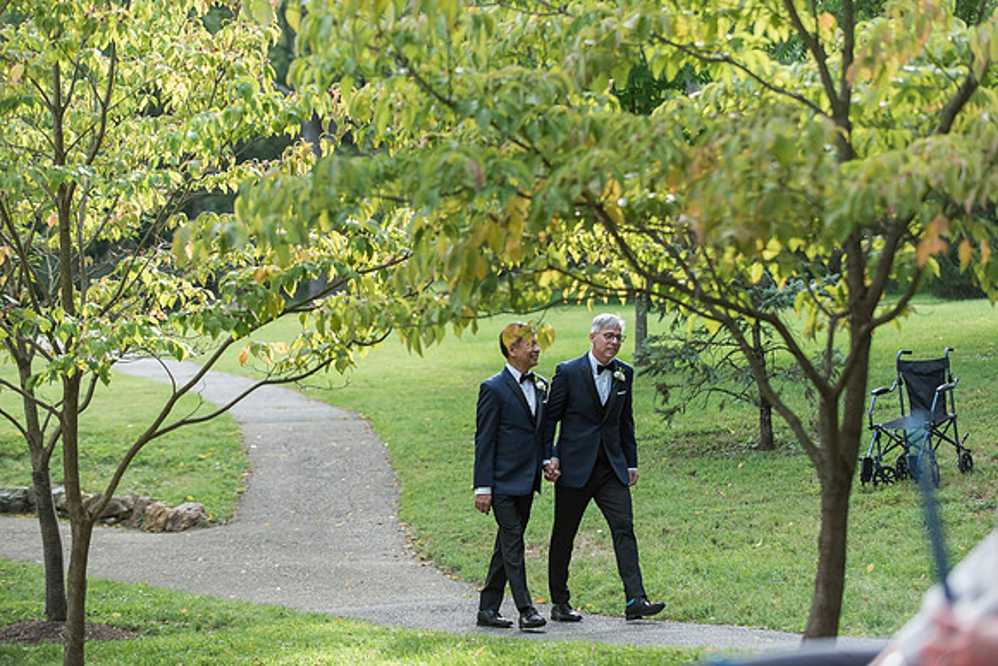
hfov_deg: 20.0
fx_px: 2828
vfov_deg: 13.4
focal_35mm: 102
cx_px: 499
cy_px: 333
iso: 800
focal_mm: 102
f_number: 3.2
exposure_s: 1/1250
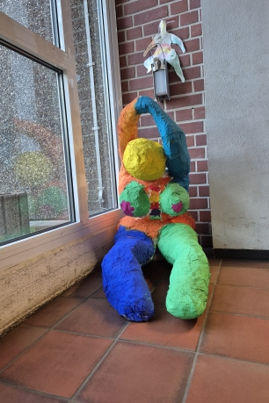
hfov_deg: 51.3
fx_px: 280
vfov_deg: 71.5
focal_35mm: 25
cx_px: 142
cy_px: 193
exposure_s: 1/100
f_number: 1.8
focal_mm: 5.4
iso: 800
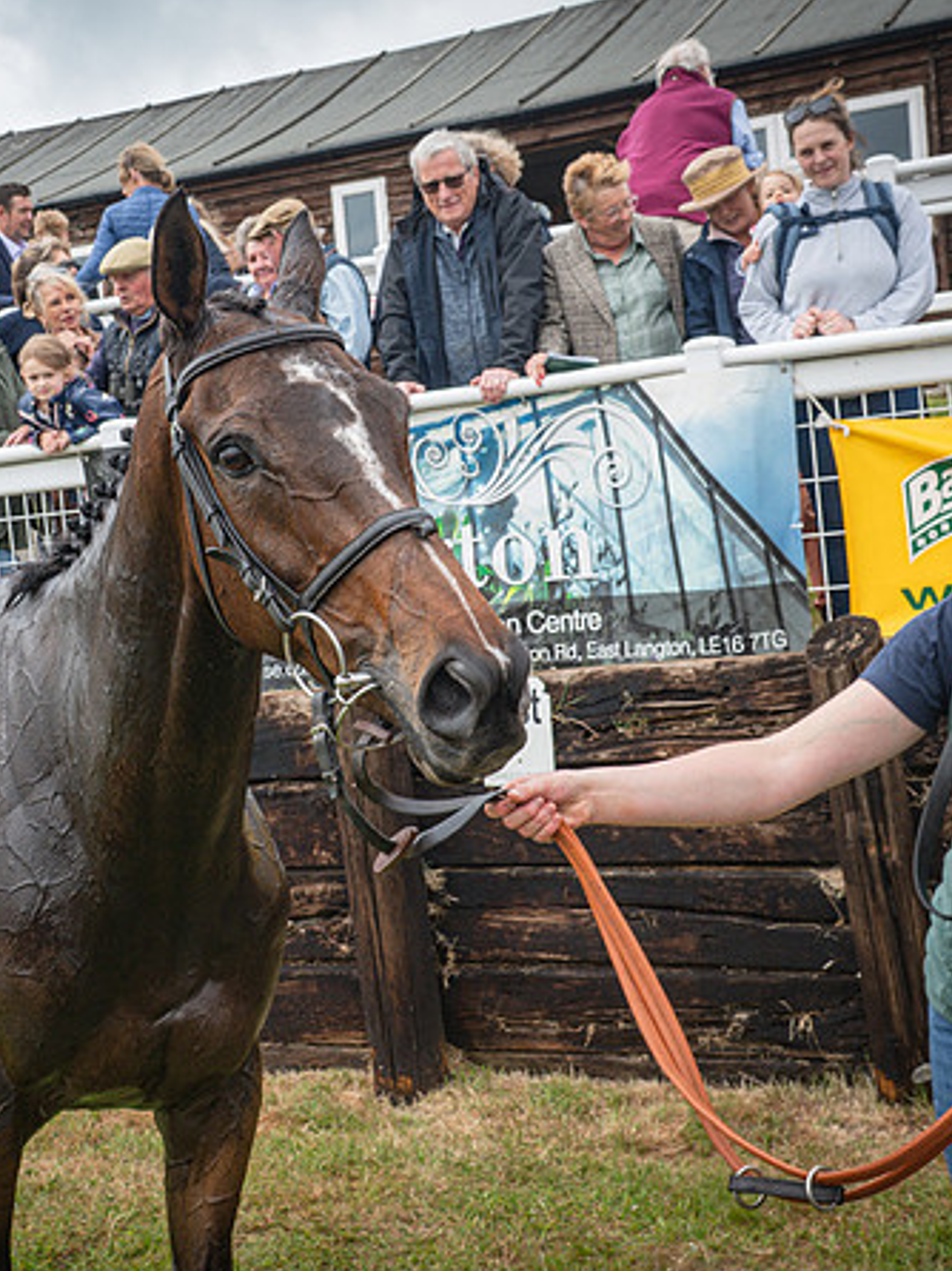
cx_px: 407
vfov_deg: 37.5
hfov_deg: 28.5
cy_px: 636
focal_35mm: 51
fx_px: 1872
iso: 400
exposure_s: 1/160
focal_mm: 35
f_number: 8
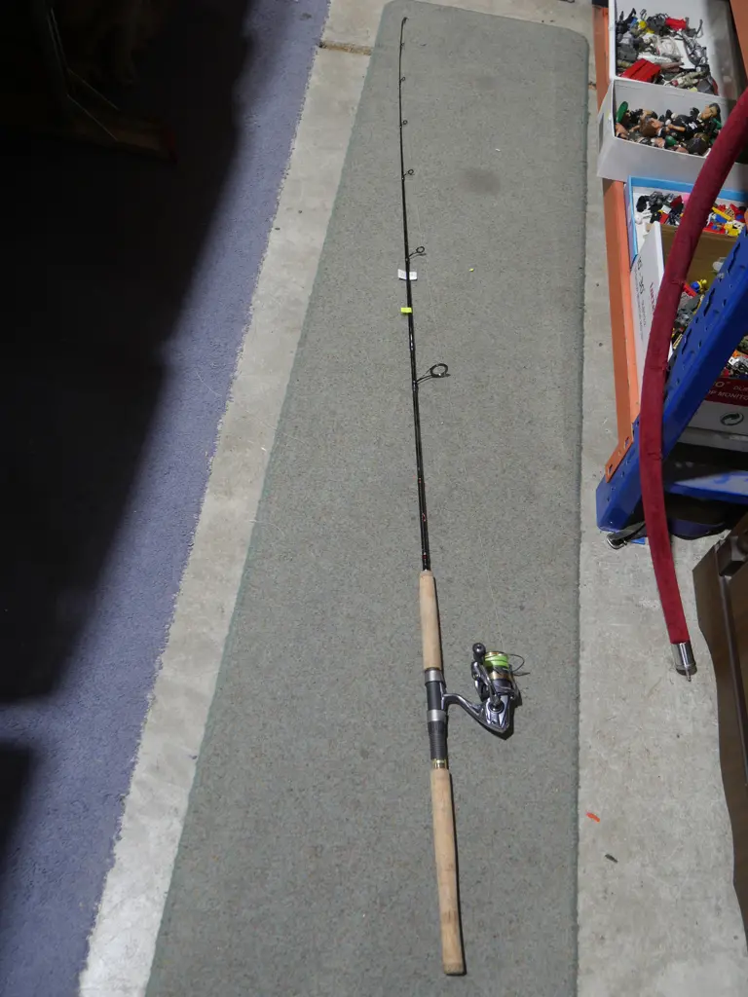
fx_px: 922
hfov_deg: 44.2
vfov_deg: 56.8
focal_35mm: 32
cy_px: 498
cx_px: 374
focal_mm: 16
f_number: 3.6
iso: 320
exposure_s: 1/60
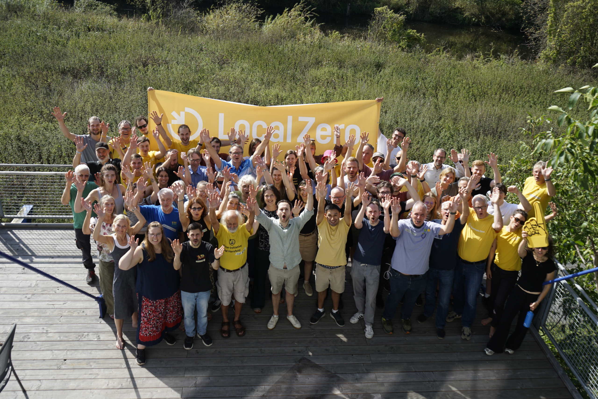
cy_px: 200
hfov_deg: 58.7
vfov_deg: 41.1
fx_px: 532
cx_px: 299
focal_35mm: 32
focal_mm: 32
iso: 125
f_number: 6.3
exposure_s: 1/250
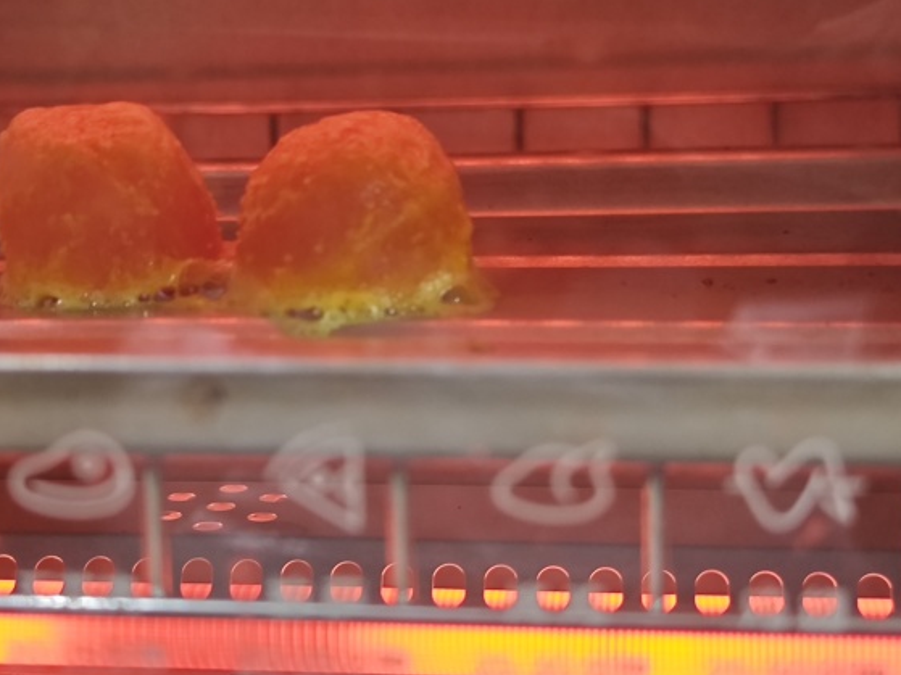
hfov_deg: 26.5
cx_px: 269
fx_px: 1900
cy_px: 324
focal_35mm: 73
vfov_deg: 20.2
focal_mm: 8.7
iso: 1250
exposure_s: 1/25
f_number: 1.9
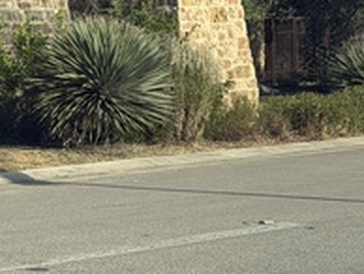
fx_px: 1663
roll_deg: +0.3
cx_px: -218
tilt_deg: +0.3
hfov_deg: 11.8
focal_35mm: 158
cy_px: -43
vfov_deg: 9.3
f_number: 1.78
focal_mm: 6.76
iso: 64
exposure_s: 1/2865
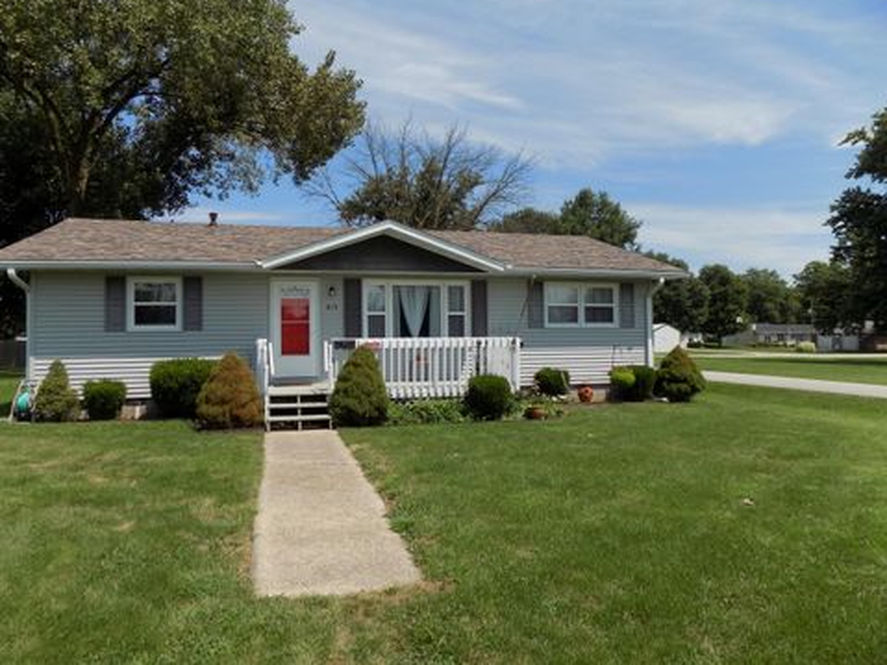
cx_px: 433
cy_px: 320
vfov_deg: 56.8
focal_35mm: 24
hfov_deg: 71.6
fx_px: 615
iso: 80
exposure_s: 1/1000
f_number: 3.1
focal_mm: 4
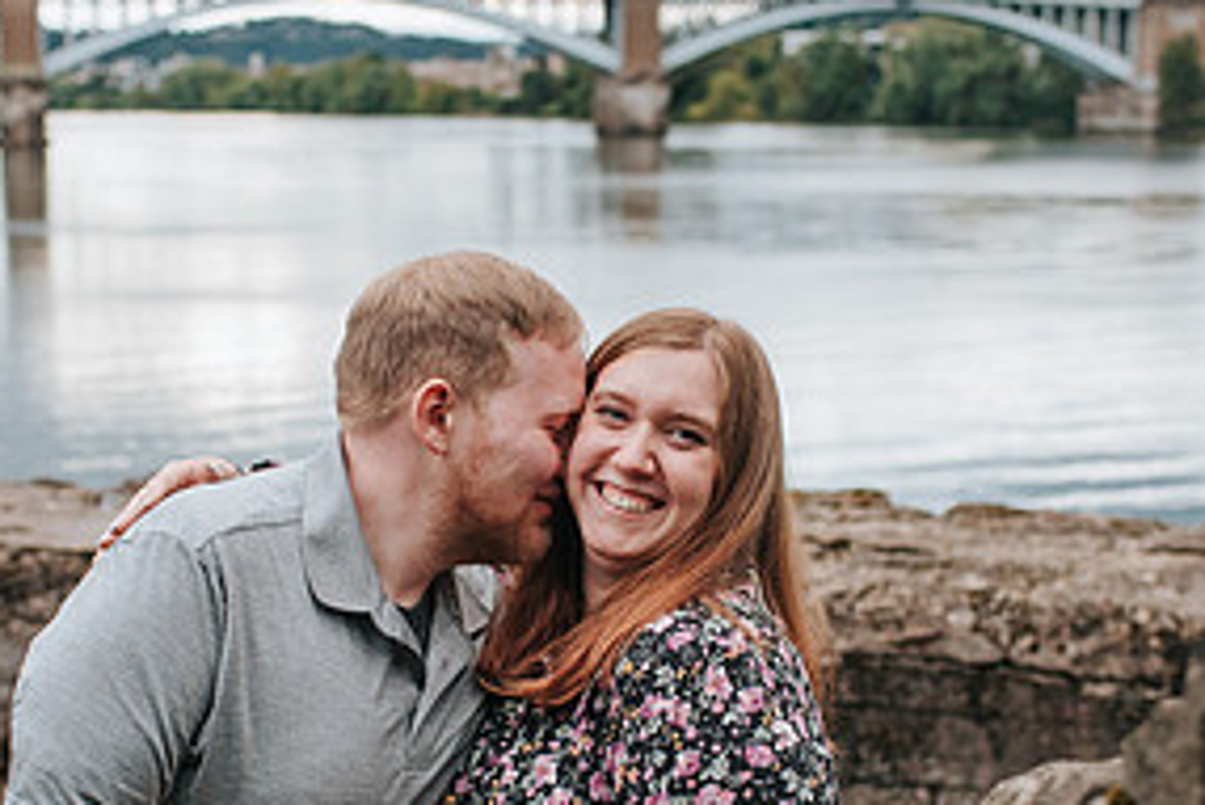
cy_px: 630
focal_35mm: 71
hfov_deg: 28.4
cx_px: 489
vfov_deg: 19.0
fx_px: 2378
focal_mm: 35
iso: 800
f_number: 3.2
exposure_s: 1/800
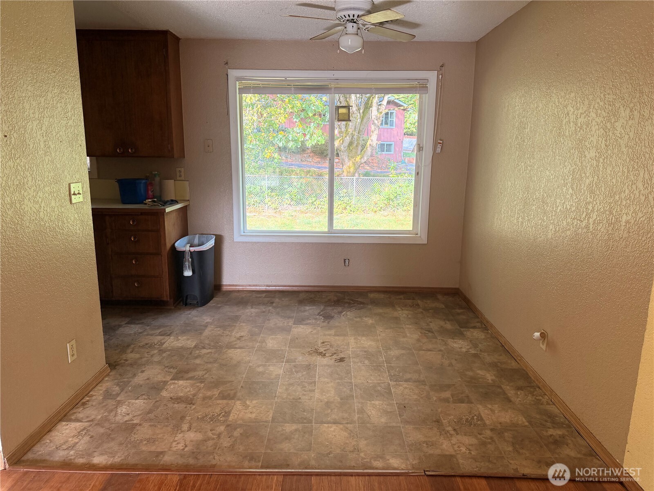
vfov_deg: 56.8
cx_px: 327
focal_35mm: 24
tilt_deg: -11.9
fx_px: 453
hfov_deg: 71.6
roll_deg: +0.5
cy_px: 246
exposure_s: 1/161
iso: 200
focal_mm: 6.76
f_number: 1.78
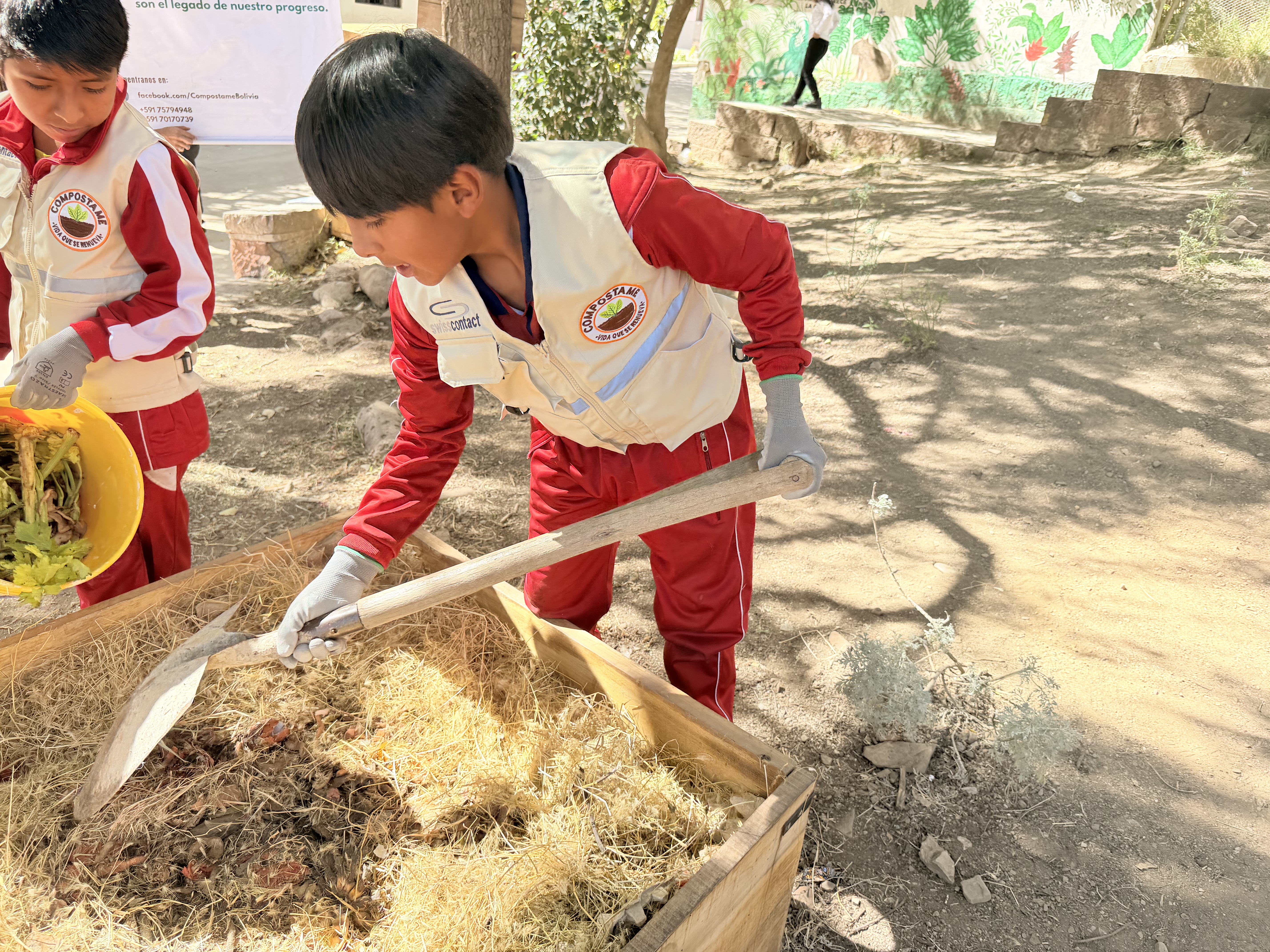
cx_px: 635
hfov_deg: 71.6
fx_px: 881
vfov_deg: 56.8
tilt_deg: -25.4
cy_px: 476
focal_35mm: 24
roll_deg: -6.2
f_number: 1.78
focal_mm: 6.76
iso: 100
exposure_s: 1/735
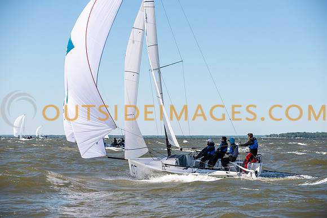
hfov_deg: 17.5
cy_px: 109
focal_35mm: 117
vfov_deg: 11.7
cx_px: 164
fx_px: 1060
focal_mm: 112
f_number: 5
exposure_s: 1/2500
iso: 320
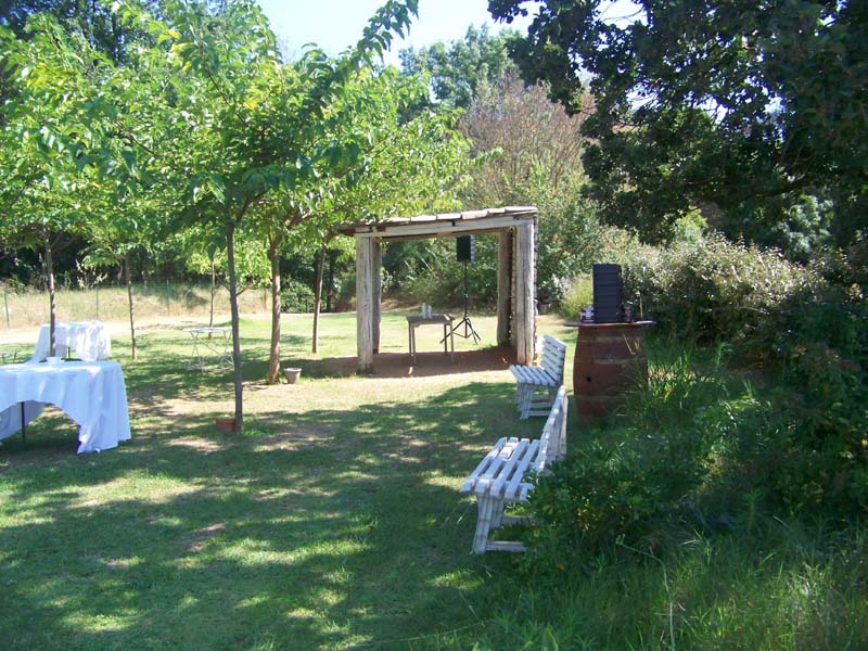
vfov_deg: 39.7
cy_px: 326
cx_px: 434
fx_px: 903
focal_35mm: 36
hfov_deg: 51.4
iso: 200
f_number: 2.8
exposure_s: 1/1000
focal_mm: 5.85
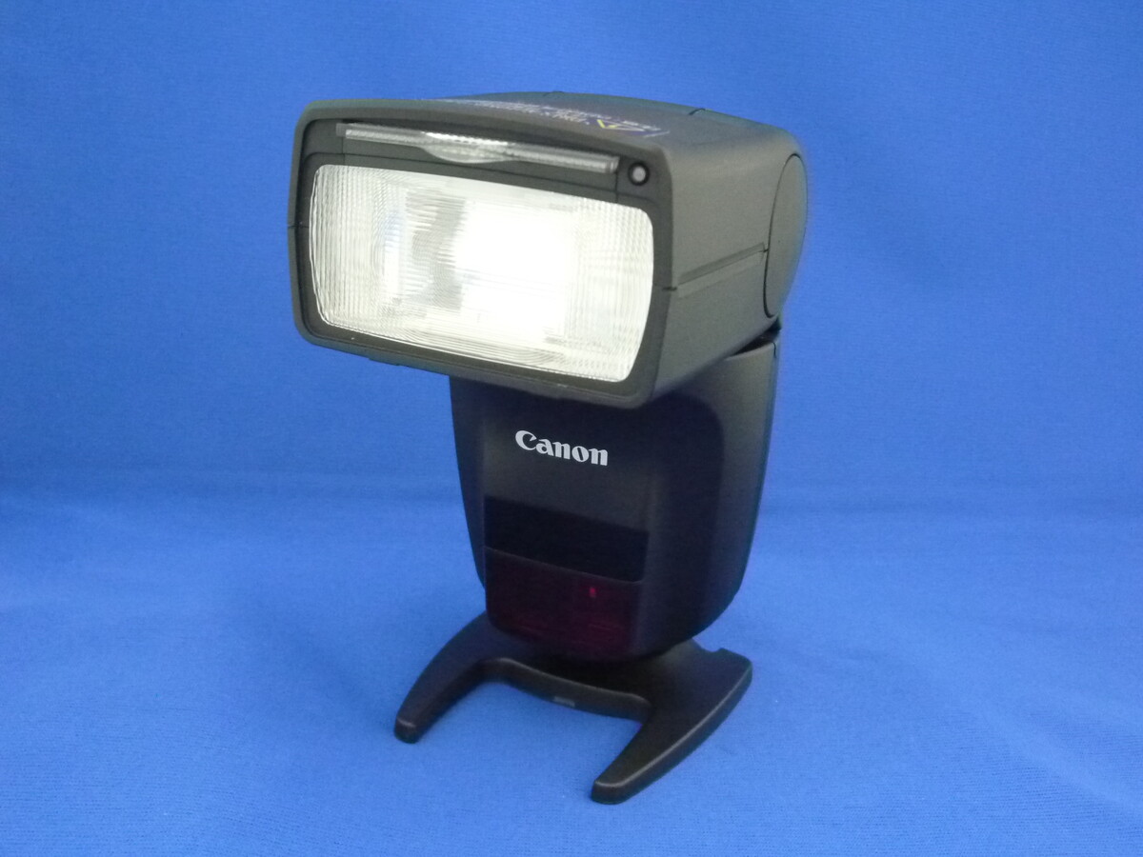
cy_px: 428
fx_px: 1354
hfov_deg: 45.8
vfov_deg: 35.1
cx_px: 572
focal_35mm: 41
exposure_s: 1/30
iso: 800
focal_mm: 7.2
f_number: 3.6
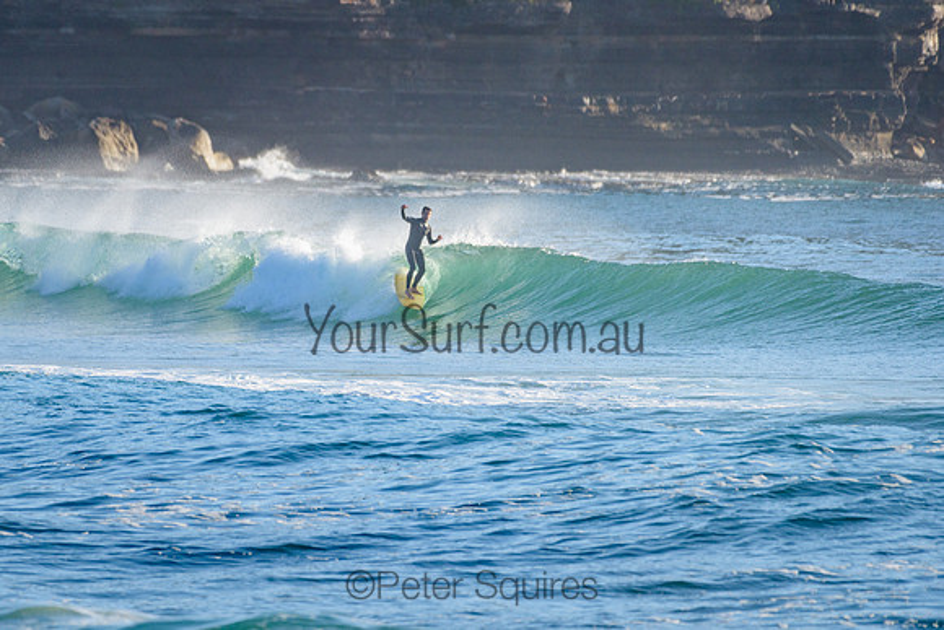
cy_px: 250
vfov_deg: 2.2
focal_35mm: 613
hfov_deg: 3.4
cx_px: 371
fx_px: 16071
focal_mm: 500
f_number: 5.6
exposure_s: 1/2000
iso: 320
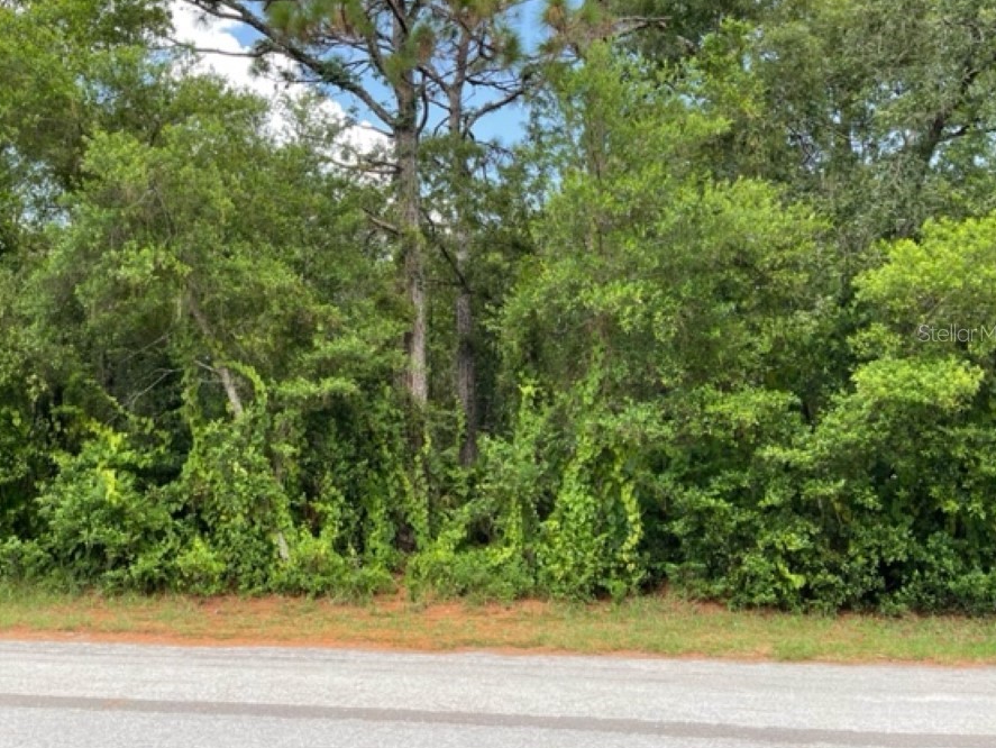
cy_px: 332
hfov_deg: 59.8
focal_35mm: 30
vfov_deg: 46.7
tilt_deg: +10.5
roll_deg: +0.8
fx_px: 864
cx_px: 449
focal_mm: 5.1
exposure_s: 1/376
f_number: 1.6
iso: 32
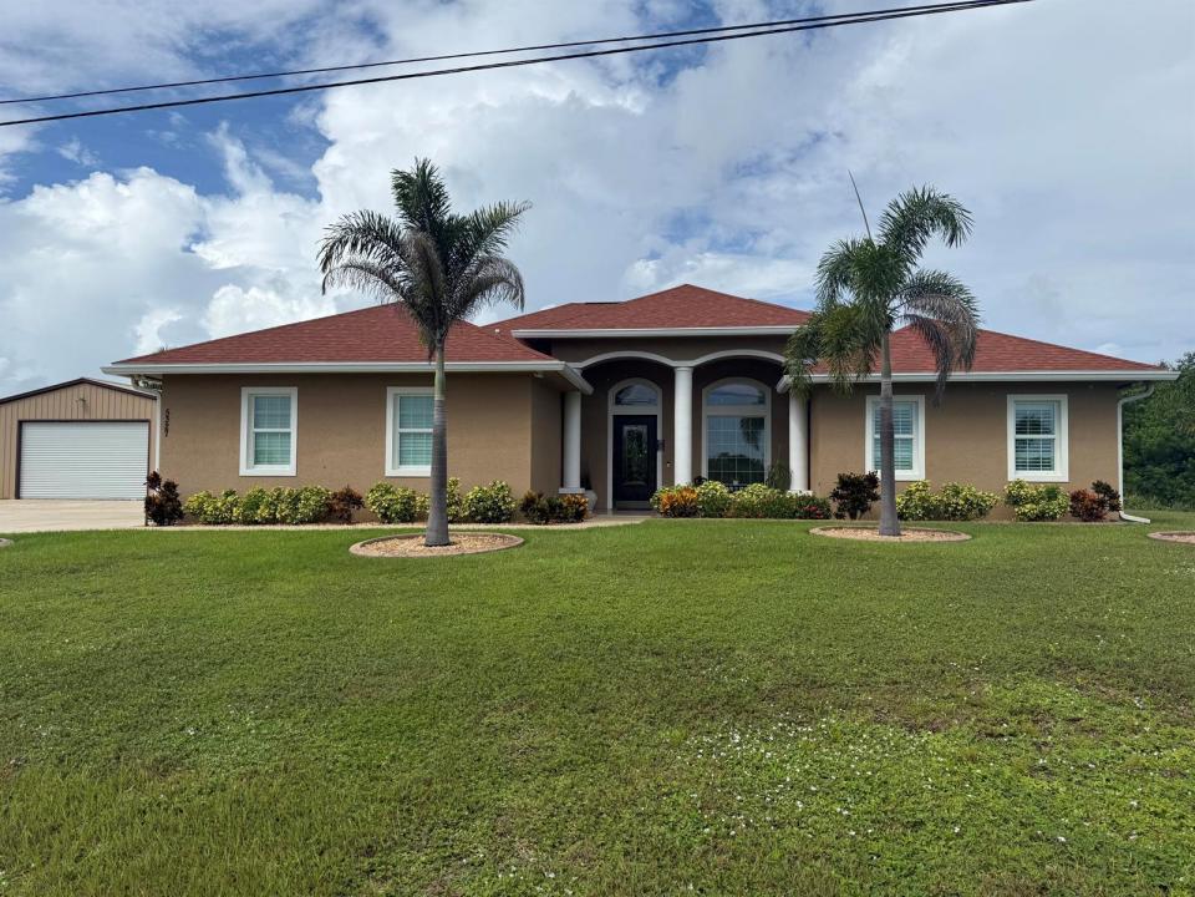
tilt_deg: +2.5
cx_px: 598
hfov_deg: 71.6
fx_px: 829
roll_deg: -0.8
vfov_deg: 56.8
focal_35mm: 24
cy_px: 448
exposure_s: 1/6711
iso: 80
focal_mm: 6.76
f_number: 1.78
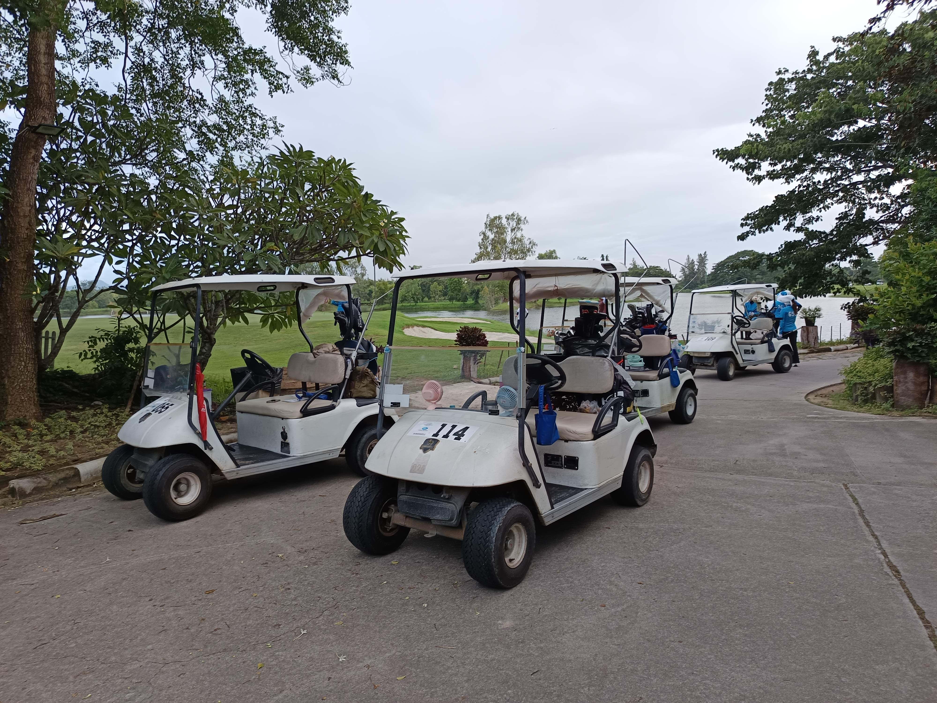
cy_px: 352
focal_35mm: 24
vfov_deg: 56.8
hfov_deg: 71.6
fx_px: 650
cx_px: 468
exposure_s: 1/50
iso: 129
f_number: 1.7
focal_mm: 5.31
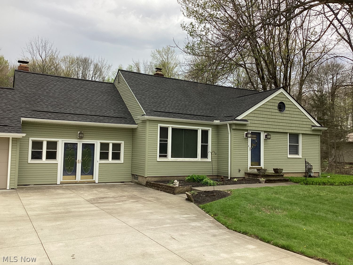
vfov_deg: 45.4
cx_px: 176
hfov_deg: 58.4
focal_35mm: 31
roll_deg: -4.3
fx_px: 316
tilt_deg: +6.3
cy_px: 132
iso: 25
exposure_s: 1/153
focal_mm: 3.3
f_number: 2.4
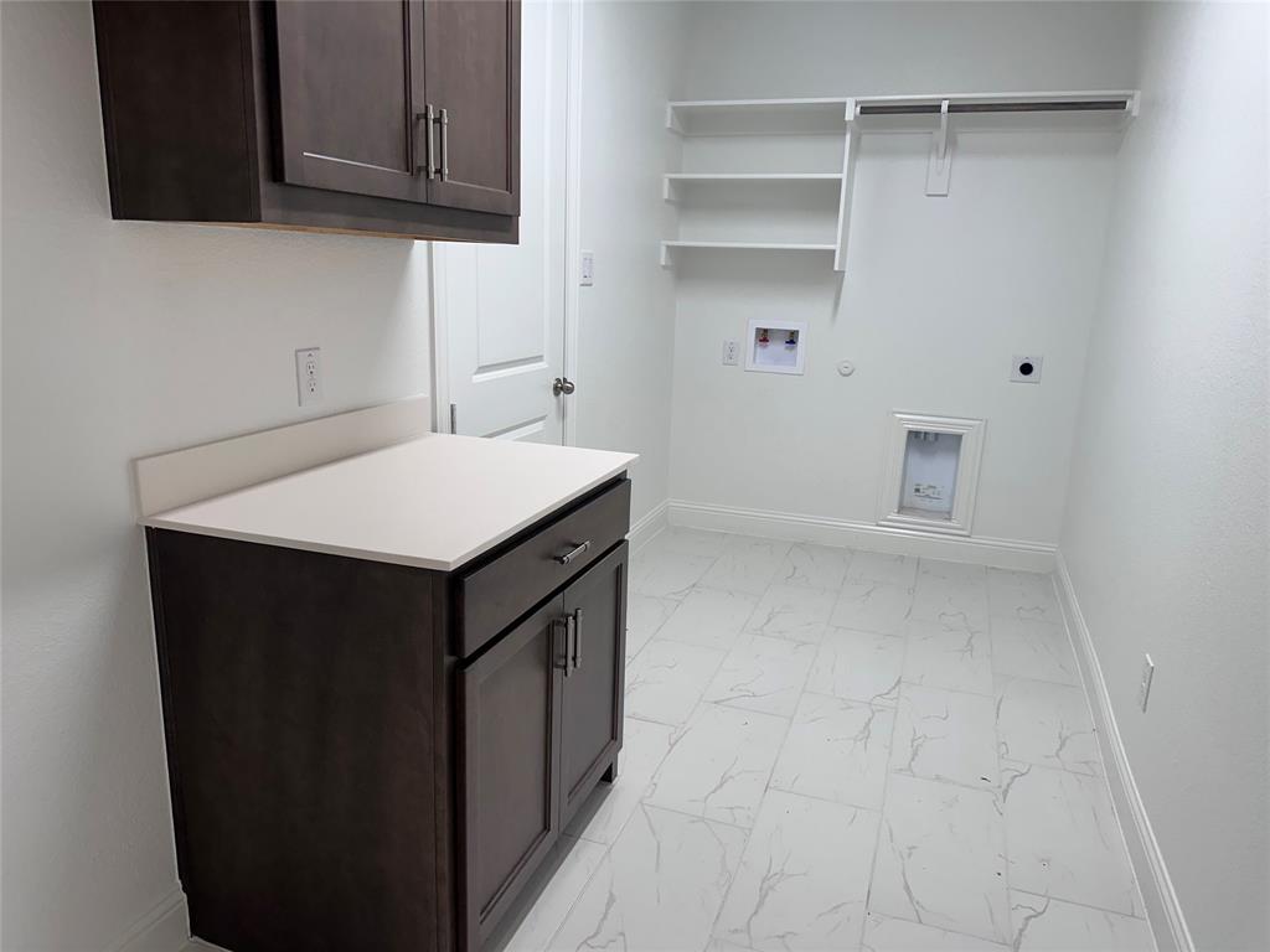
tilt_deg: -13.1
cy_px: 476
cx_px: 635
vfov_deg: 56.8
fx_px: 881
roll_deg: -2.3
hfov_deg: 71.6
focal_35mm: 24
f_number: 1.78
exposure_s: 1/120
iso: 125
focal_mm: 6.86
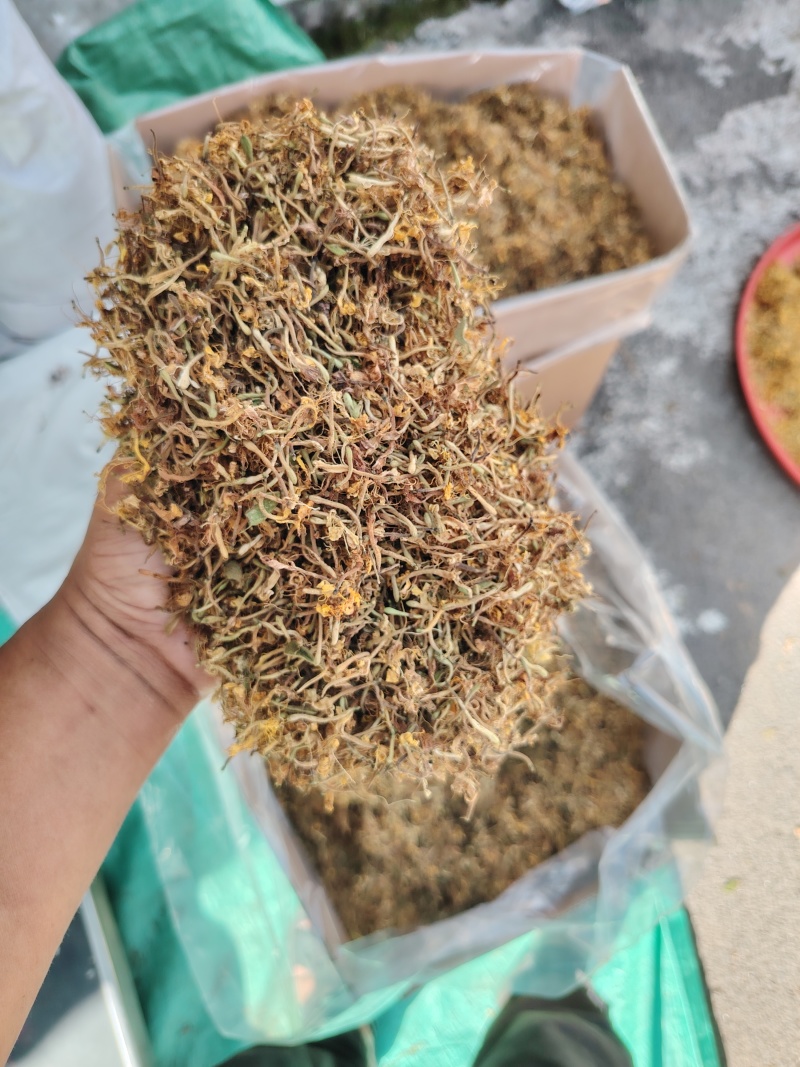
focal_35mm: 24
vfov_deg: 71.6
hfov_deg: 56.8
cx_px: 400
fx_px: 740
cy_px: 534
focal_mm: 5.25
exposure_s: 1/126
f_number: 1.75
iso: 100
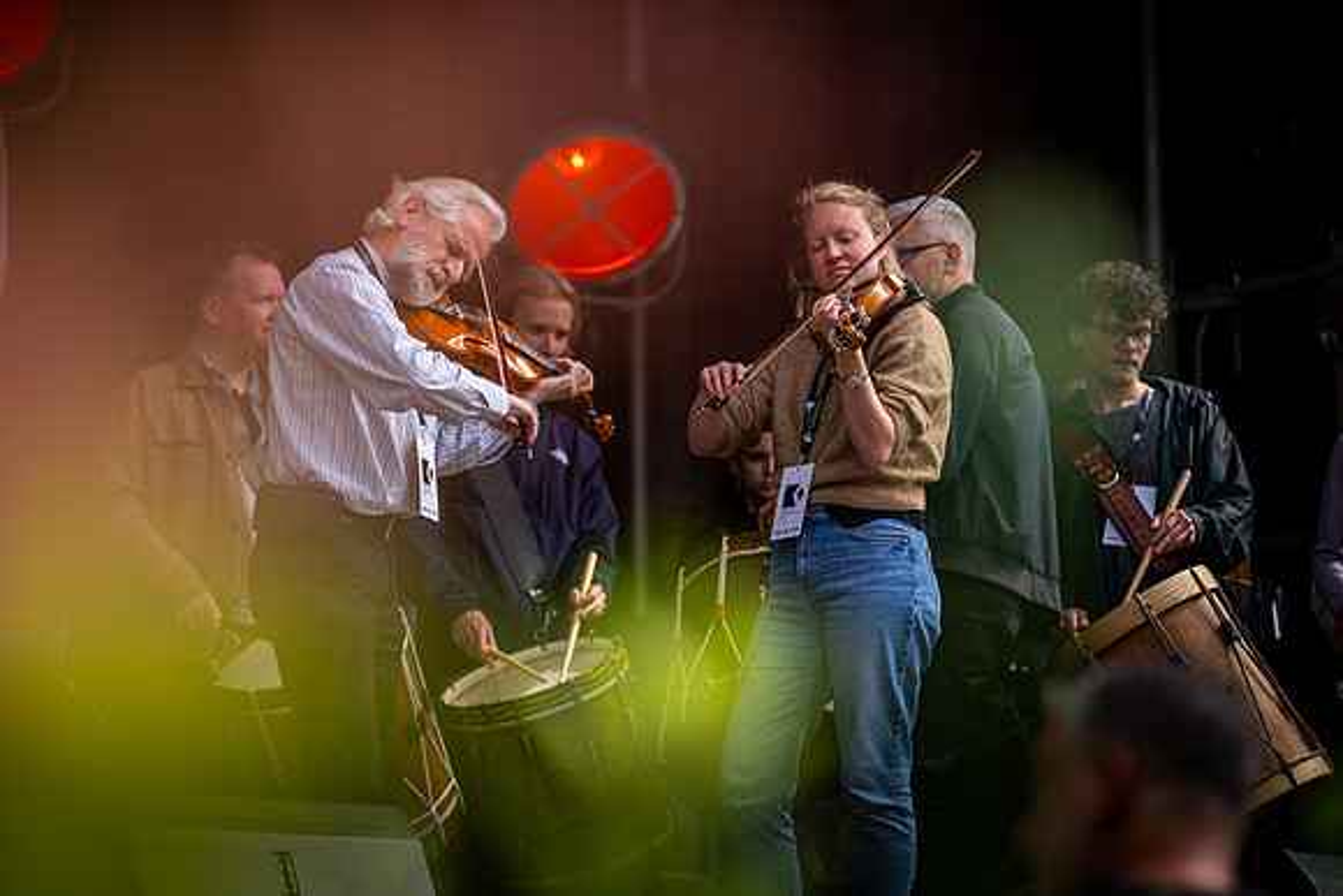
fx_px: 5560
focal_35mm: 149
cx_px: 672
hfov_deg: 13.8
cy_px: 448
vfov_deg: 9.2
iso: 100
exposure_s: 1/1000
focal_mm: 149
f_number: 2.8
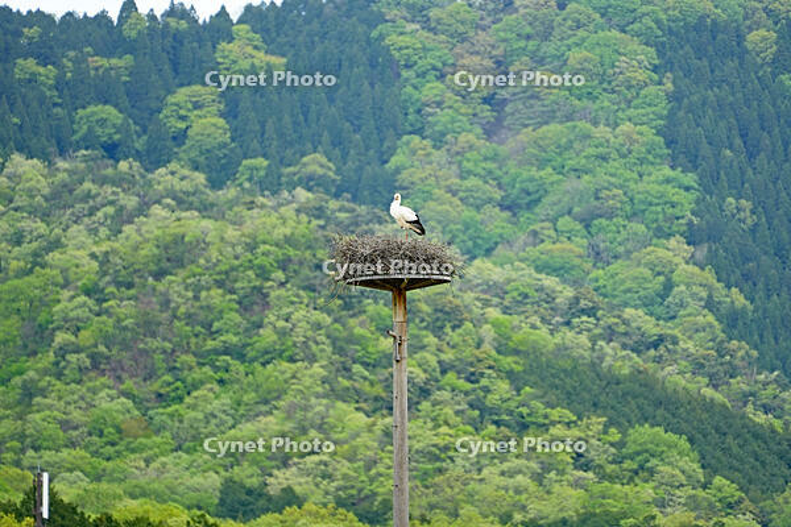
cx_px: 396
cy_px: 264
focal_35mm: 300
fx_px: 6591
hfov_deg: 6.9
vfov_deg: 4.6
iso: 400
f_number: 5.6
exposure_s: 1/800
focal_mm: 300
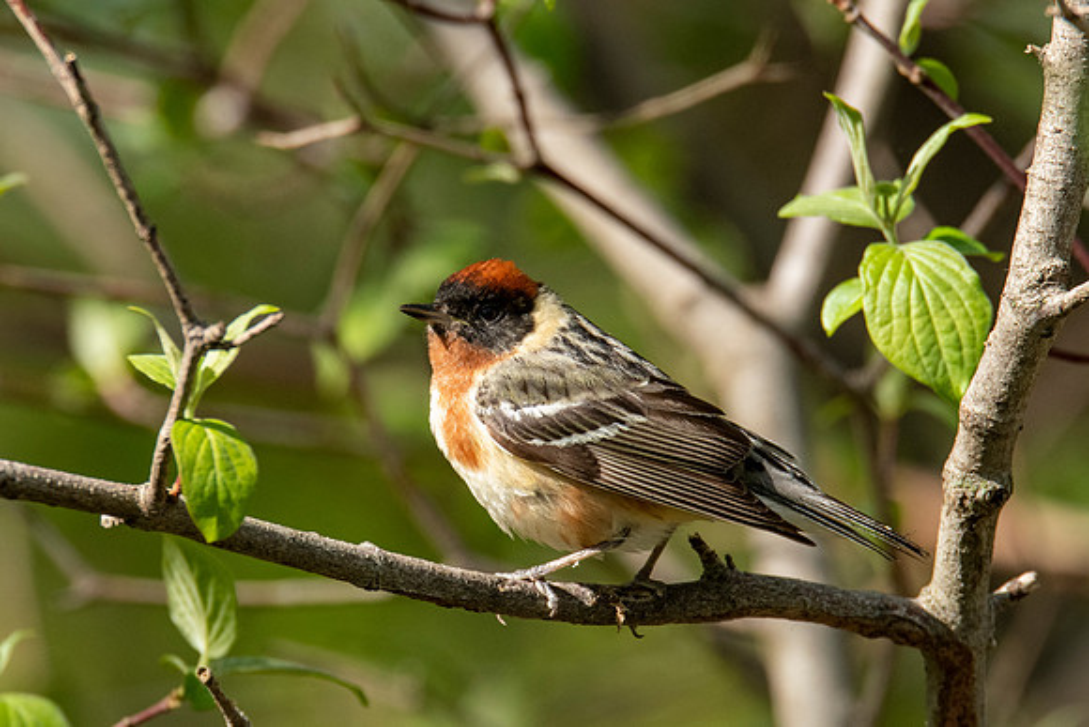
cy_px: 370
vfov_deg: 1.3
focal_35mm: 1088
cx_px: 497
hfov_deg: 1.9
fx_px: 32912
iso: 1000
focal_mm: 600
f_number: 8
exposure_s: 1/800
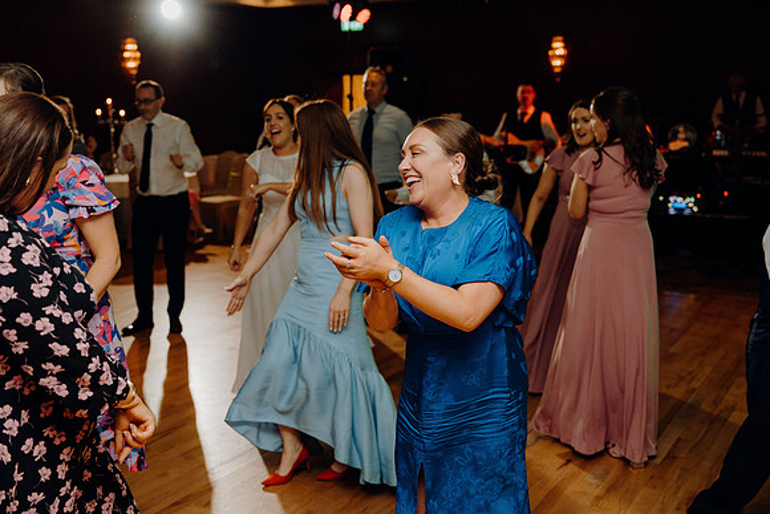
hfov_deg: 46.4
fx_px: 899
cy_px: 257
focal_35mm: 42
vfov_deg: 31.9
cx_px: 385
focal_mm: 42
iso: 1250
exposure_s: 1/160
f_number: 2.8
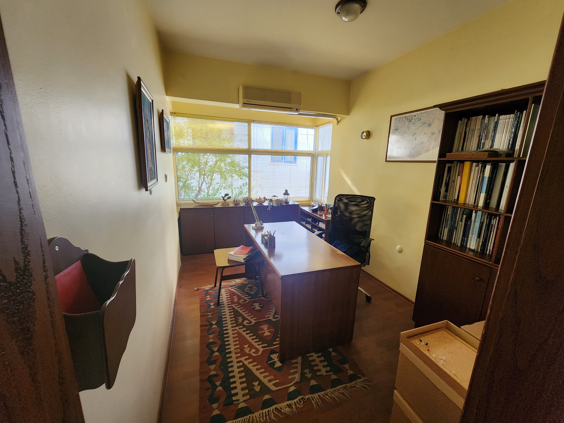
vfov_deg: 89.9
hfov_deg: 106.2
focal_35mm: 13
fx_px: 212
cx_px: 282
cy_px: 212
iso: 250
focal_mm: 2.2
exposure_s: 1/50
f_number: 2.2
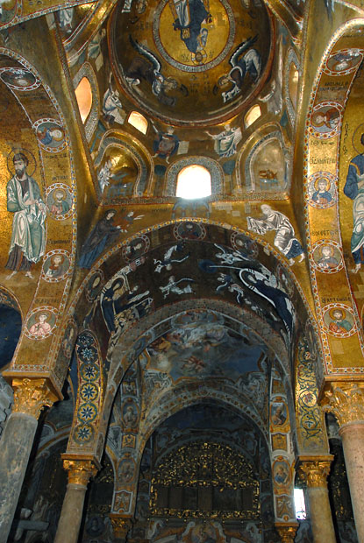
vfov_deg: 67.3
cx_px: 182
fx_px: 408
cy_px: 272
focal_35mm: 27
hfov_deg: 48.0
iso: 400
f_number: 4.5
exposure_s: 1/60
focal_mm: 18
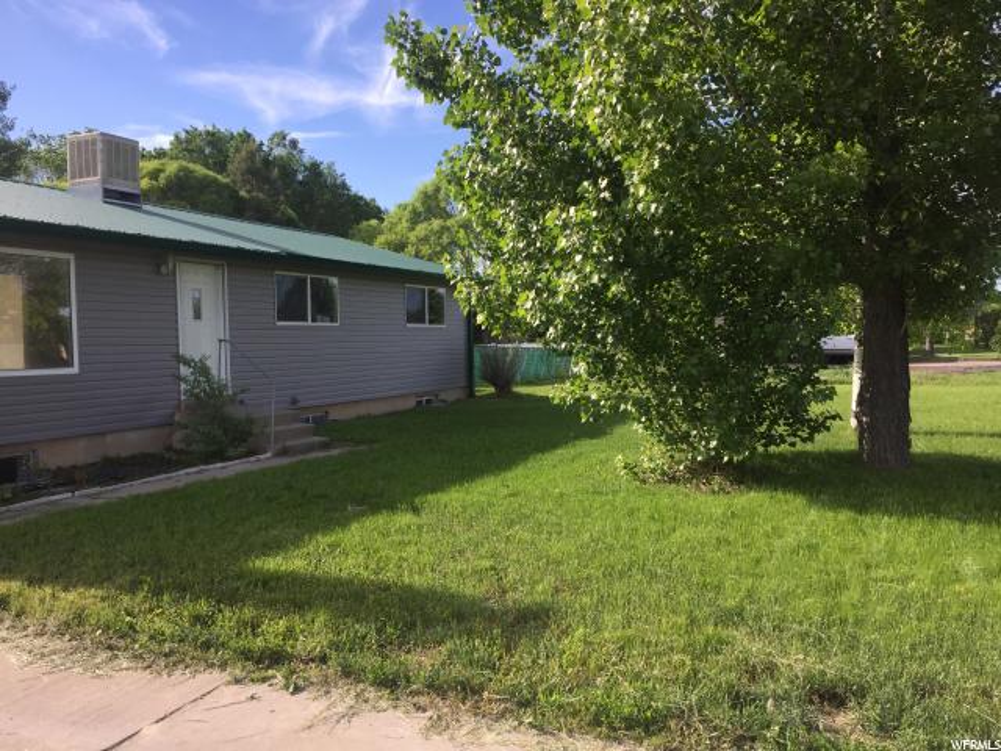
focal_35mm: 29
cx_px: 500
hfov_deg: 61.7
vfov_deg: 48.2
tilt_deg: -3.6
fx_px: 839
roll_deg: -0.5
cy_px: 376
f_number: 2.2
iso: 32
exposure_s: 1/807
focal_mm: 4.15
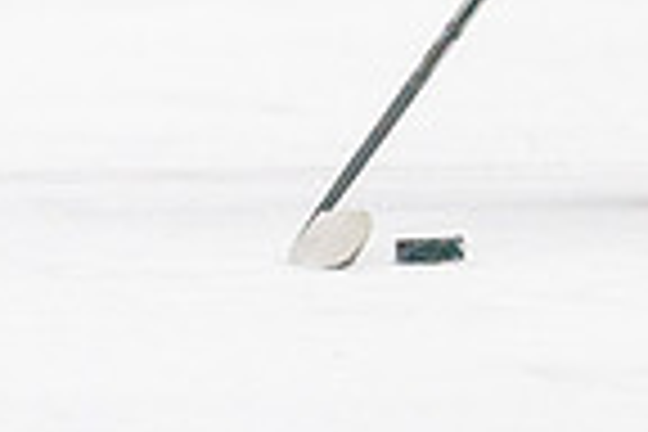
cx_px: 1206
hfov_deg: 1.6
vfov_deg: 1.1
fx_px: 23560
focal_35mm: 1309
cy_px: -135
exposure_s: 1/1250
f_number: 2.8
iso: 3200
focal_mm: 179
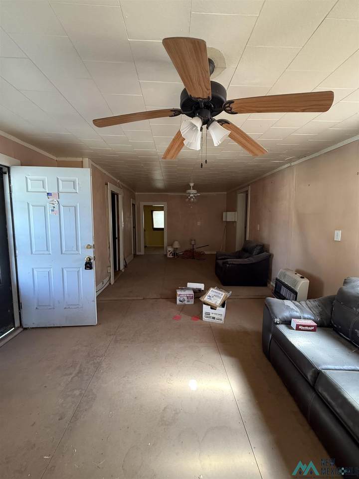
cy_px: 240
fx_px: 194
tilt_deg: -5.9
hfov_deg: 85.7
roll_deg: -0.6
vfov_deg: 102.1
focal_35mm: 14
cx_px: 180
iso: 640
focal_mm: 2.22
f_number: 2.2
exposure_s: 1/60
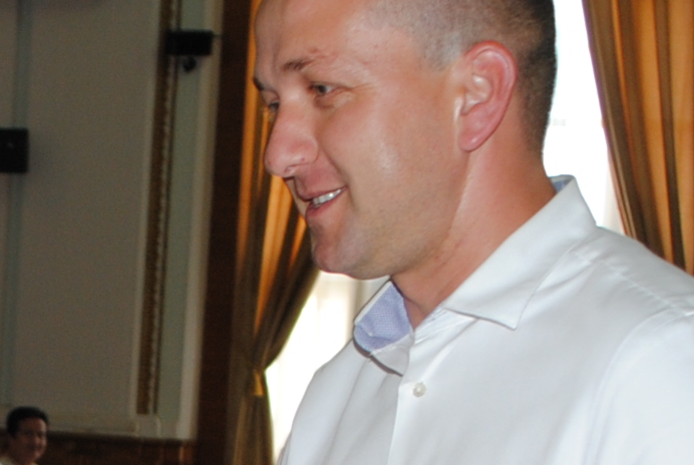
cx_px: -91
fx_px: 2182
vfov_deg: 11.7
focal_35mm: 113
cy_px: 662
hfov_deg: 17.4
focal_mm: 18
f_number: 3.5
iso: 200
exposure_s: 1/60
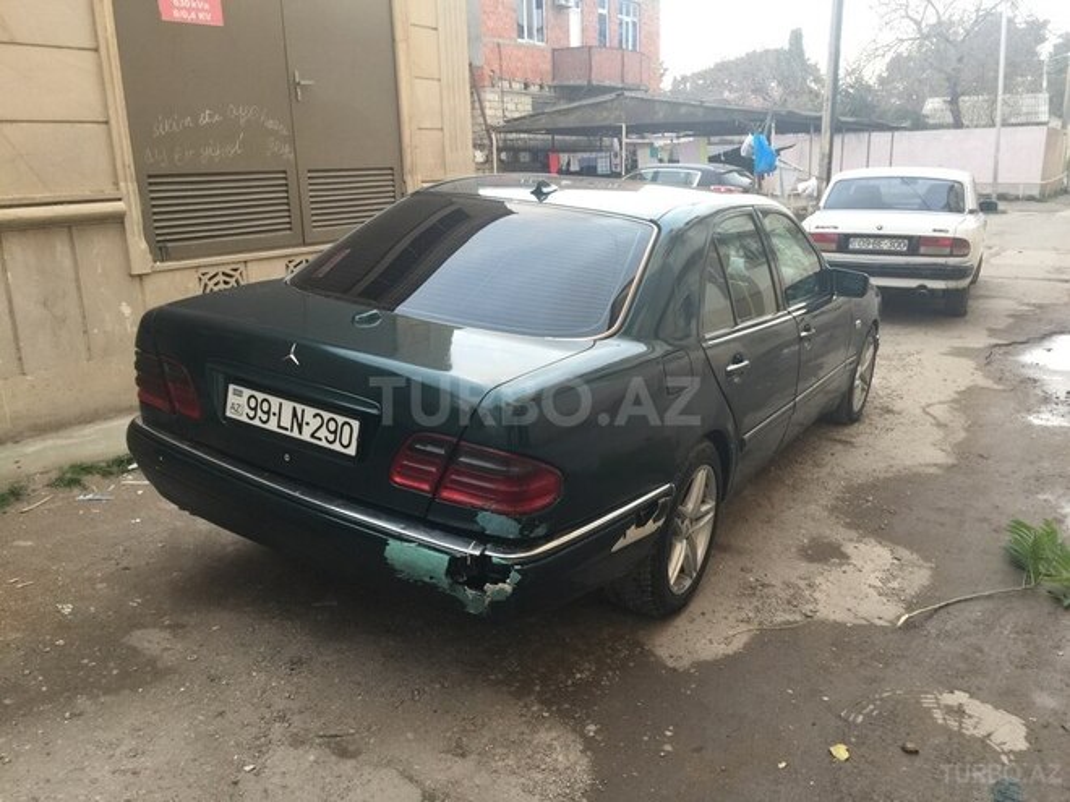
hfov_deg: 61.7
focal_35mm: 29
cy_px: 401
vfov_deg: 48.2
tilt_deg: -13.3
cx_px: 535
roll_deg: +0.0
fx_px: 896
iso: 40
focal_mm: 4.15
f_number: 2.2
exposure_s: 1/33
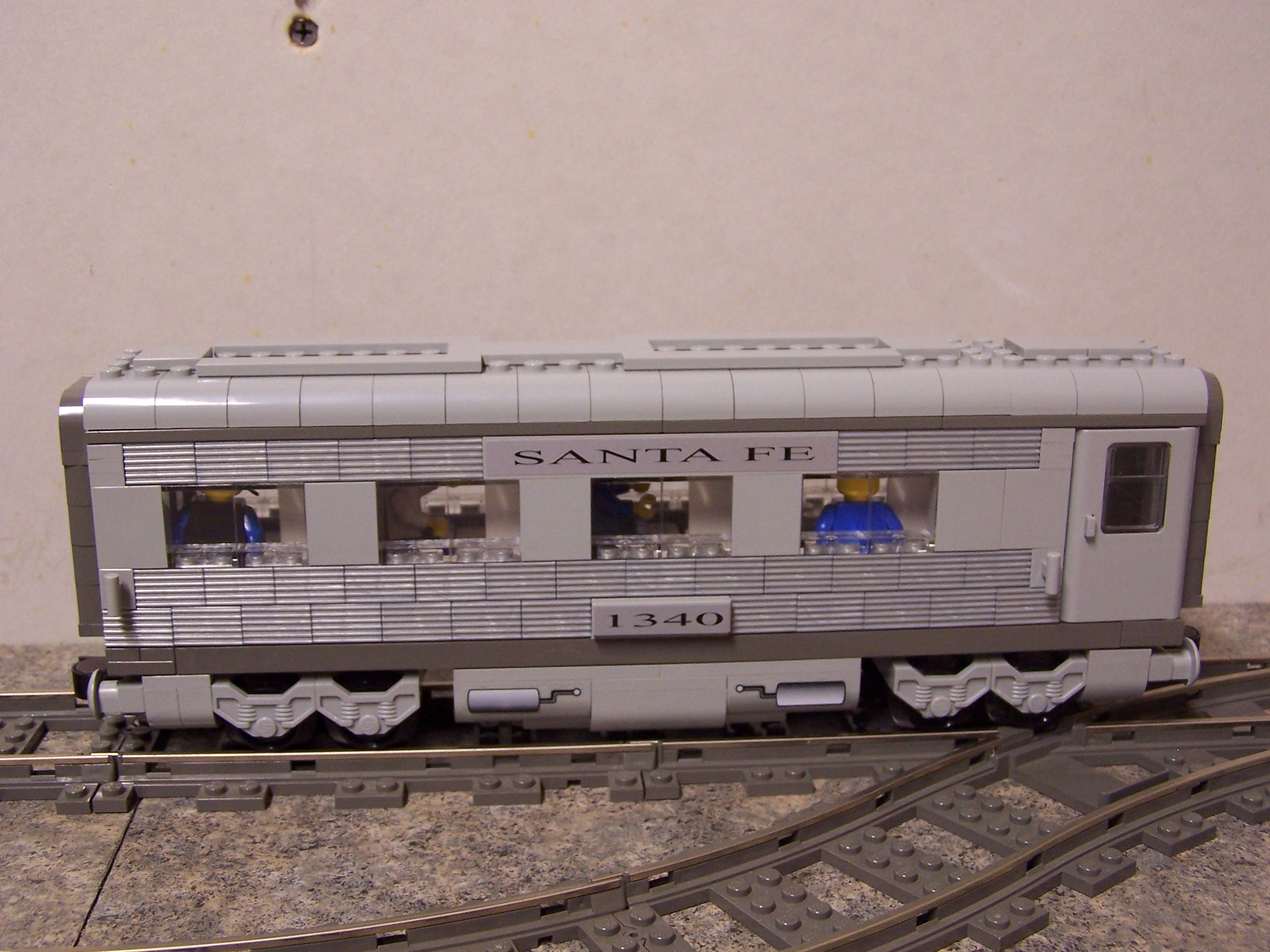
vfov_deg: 33.6
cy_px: 476
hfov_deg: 43.9
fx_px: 1578
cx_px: 635
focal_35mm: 43
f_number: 2.8
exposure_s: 1/8
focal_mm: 7.1
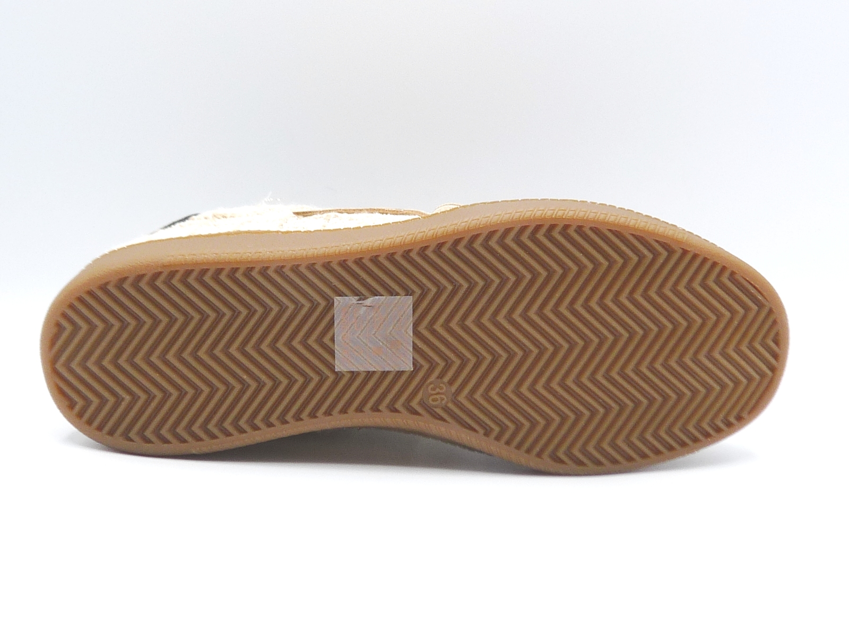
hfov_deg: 38.9
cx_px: 424
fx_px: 1202
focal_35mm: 49
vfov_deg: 29.7
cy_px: 318
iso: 100
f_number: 4
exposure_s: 1/160
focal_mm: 4.8
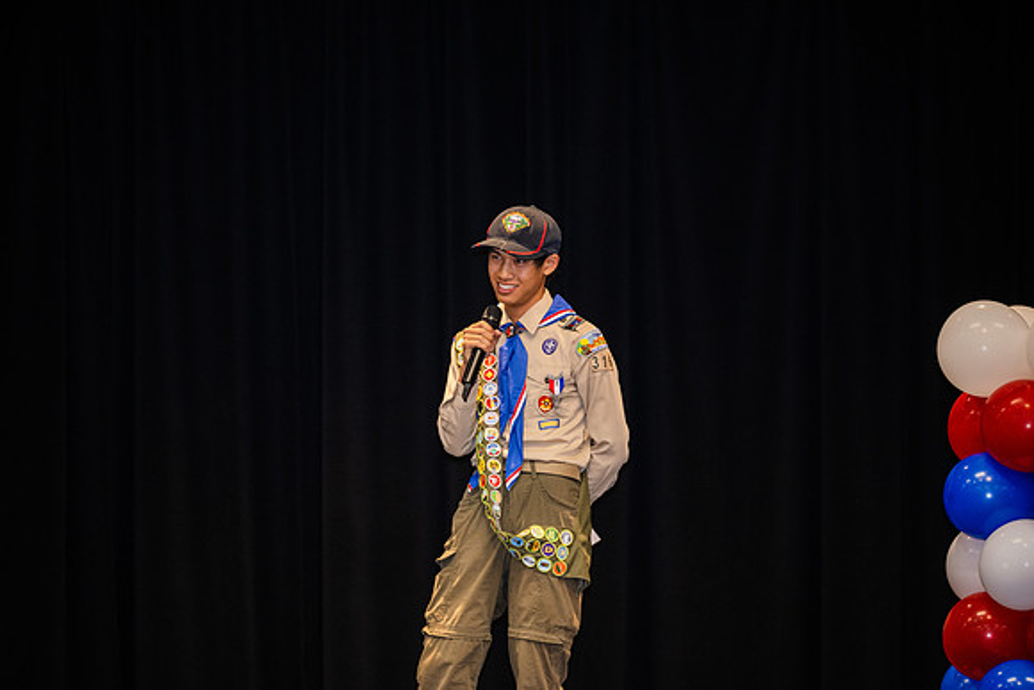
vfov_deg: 6.7
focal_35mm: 204
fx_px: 5850
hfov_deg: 10.1
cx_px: 517
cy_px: 345
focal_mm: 200
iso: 1600
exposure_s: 1/160
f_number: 2.8
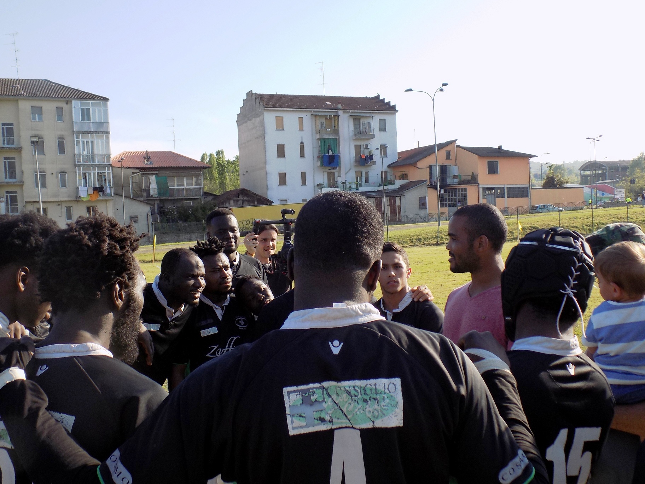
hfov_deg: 50.1
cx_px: 322
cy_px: 242
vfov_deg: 38.7
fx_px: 689
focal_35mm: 37
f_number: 3.5
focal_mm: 6.6
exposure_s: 1/500
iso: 80
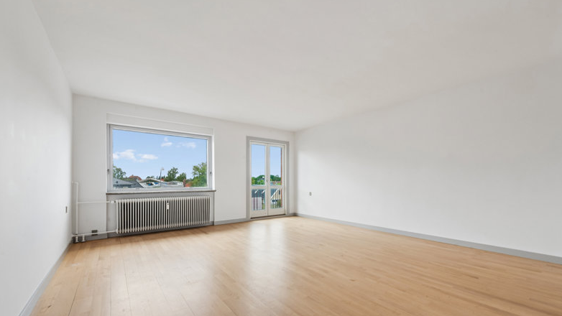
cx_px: 285
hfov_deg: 103.0
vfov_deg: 70.1
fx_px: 224
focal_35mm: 15
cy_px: 182
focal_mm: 14
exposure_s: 1/30
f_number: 10
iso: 200
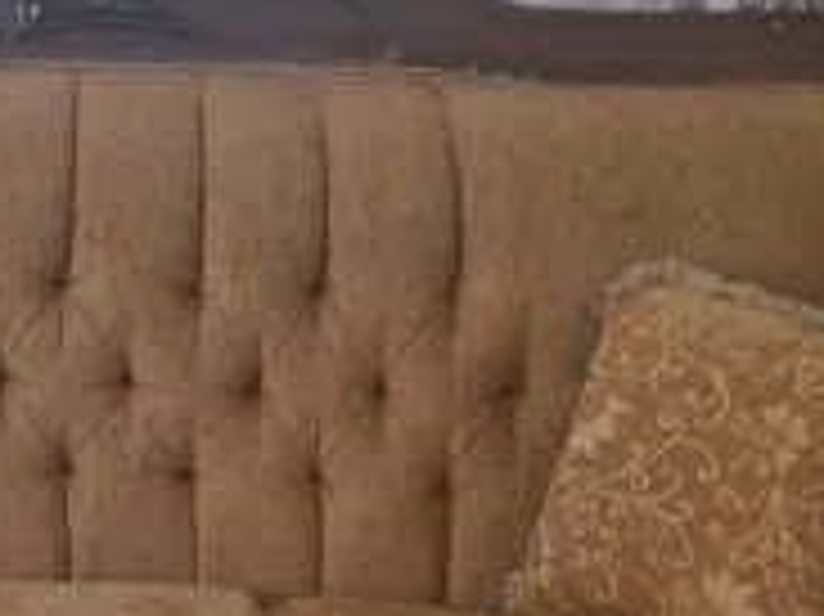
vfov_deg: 16.2
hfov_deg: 20.5
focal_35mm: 91
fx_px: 2165
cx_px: -99
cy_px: 382
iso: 305
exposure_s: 1/25
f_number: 1.8
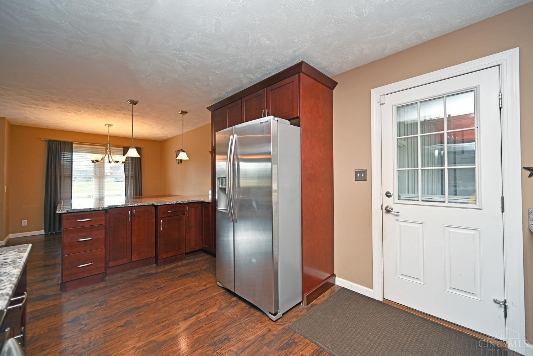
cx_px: 266
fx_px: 207
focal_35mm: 14
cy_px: 178
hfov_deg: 104.3
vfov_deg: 81.2
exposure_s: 1/60
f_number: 4
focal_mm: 14
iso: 200
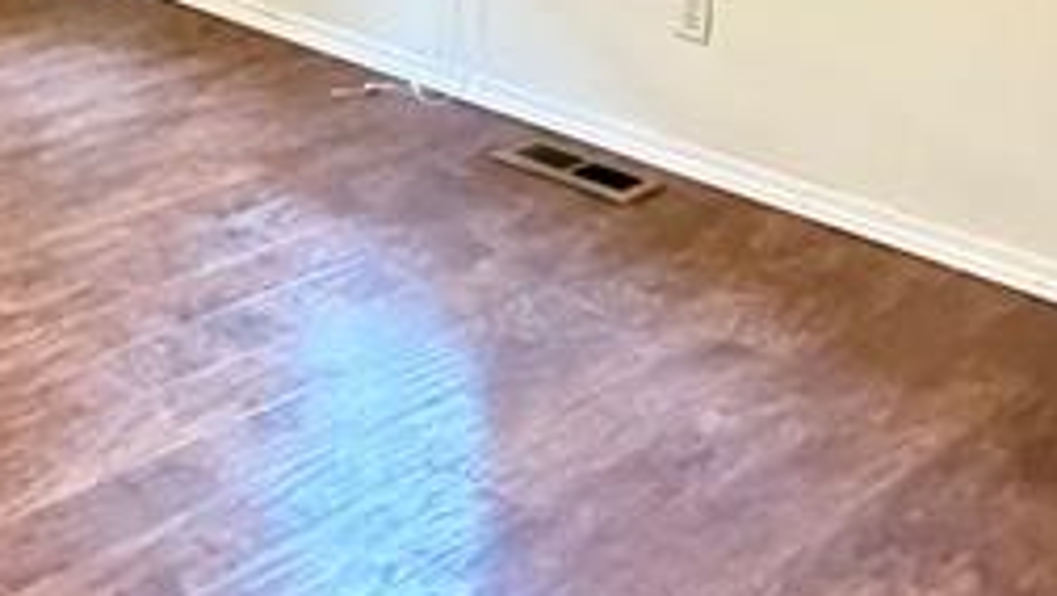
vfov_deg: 17.7
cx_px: -4
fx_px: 1738
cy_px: -256
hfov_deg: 31.3
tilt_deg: -8.4
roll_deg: +0.4
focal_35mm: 62
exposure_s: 1/40
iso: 1000
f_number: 2.2
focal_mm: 2.22
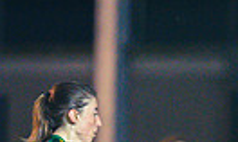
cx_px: 239
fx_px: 14006
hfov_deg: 1.0
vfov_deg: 0.6
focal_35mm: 2185
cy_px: 346
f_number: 2.8
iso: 5000
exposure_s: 1/500
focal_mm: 400
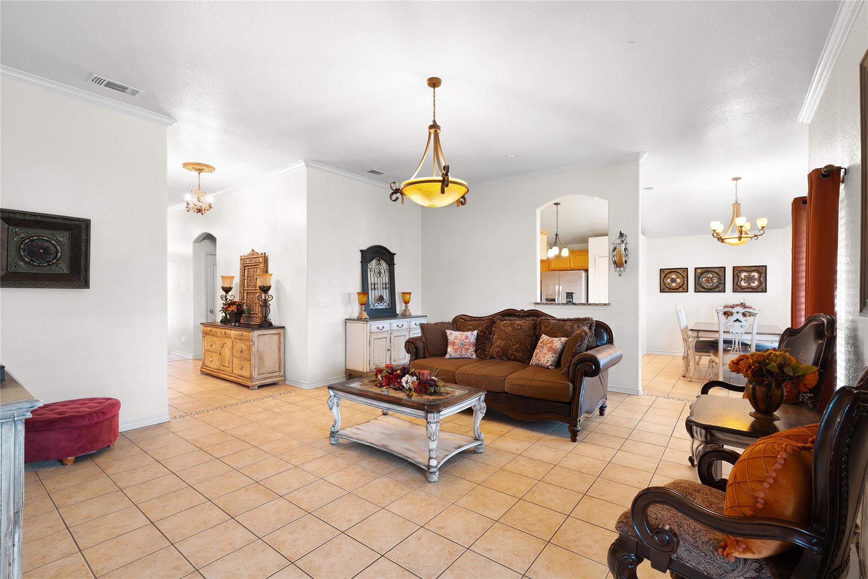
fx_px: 386
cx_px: 434
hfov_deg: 96.7
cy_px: 290
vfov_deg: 73.7
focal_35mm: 16
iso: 250
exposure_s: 13
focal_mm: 16
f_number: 10
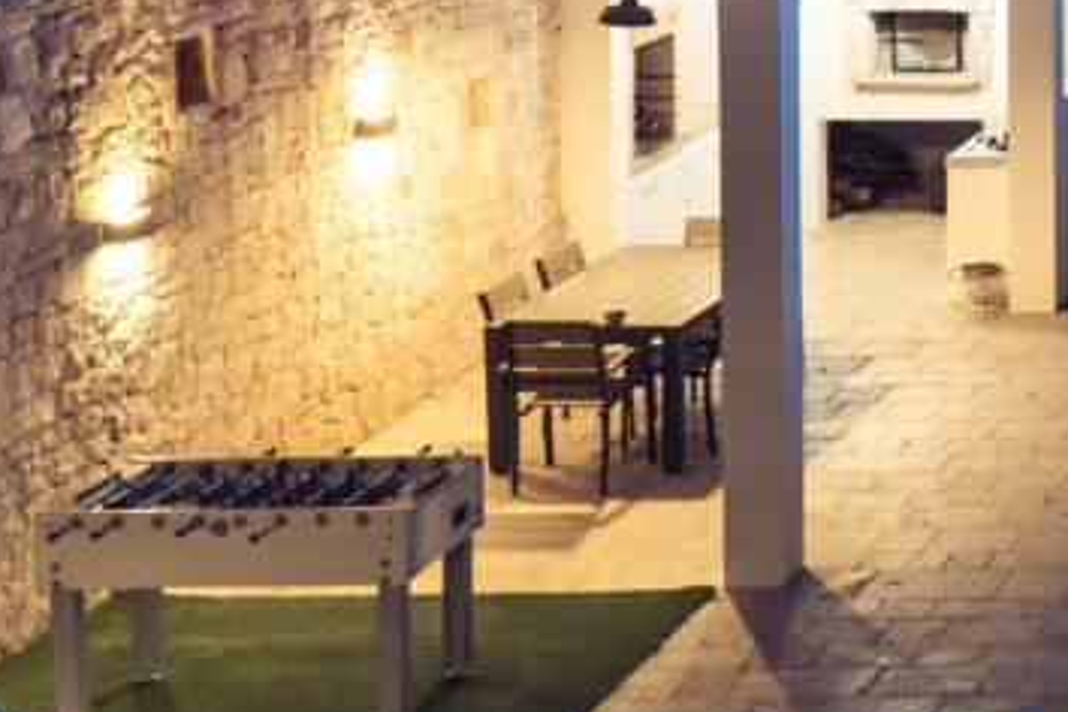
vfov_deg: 12.5
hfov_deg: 16.9
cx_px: 1816
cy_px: -356
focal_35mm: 104
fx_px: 3085
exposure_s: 1/13
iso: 2000
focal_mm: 24
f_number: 6.3
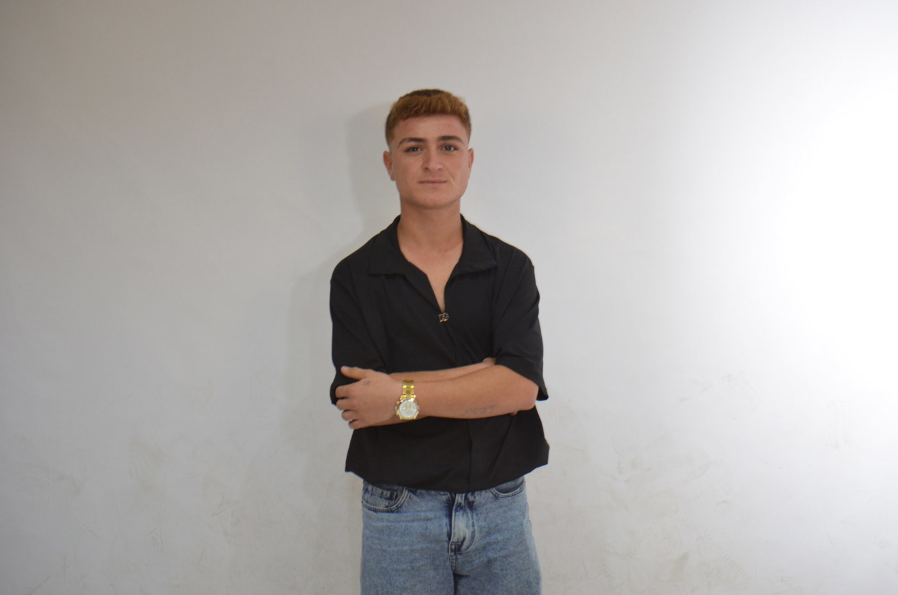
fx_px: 1419
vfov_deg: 23.7
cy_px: 298
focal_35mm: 57
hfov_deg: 35.1
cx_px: 449
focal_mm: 38
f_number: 3.8
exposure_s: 1/60
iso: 800
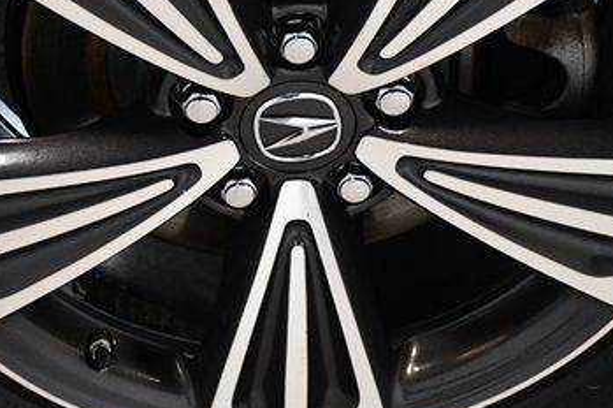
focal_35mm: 123
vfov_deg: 11.1
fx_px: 2092
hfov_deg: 16.7
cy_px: 127
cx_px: 274
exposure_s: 1/100
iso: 3200
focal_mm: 45
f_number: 4.5
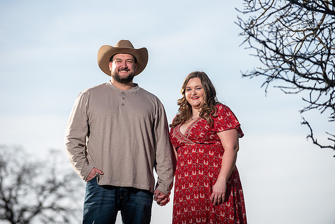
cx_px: 168
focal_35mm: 200
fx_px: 1861
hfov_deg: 10.3
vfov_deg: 6.9
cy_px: 112
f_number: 4.5
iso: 50
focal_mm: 200
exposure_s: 1/250
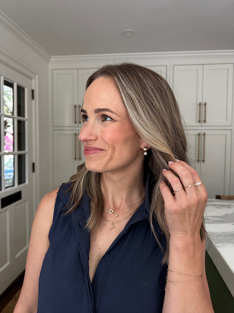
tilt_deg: -2.7
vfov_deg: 71.6
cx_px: 117
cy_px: 156
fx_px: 216
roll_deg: -1.3
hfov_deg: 56.8
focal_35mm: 24
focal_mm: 6.86
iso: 320
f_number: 1.78
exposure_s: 1/60
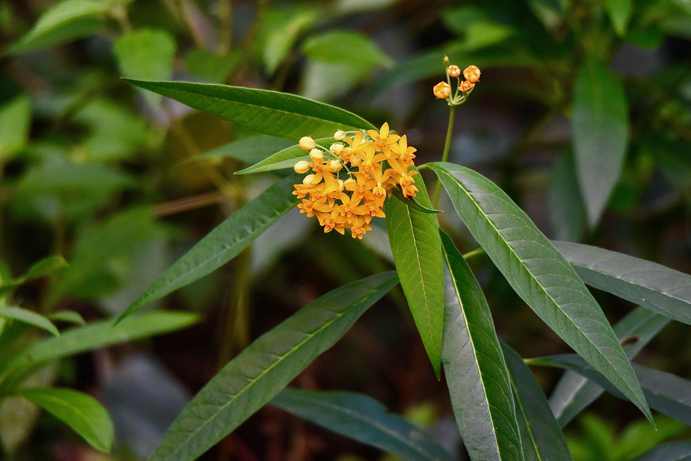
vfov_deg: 2.3
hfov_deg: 3.4
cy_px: 230
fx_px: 11521
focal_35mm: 600
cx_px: 346
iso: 4000
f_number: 6.3
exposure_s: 1/1600
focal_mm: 600
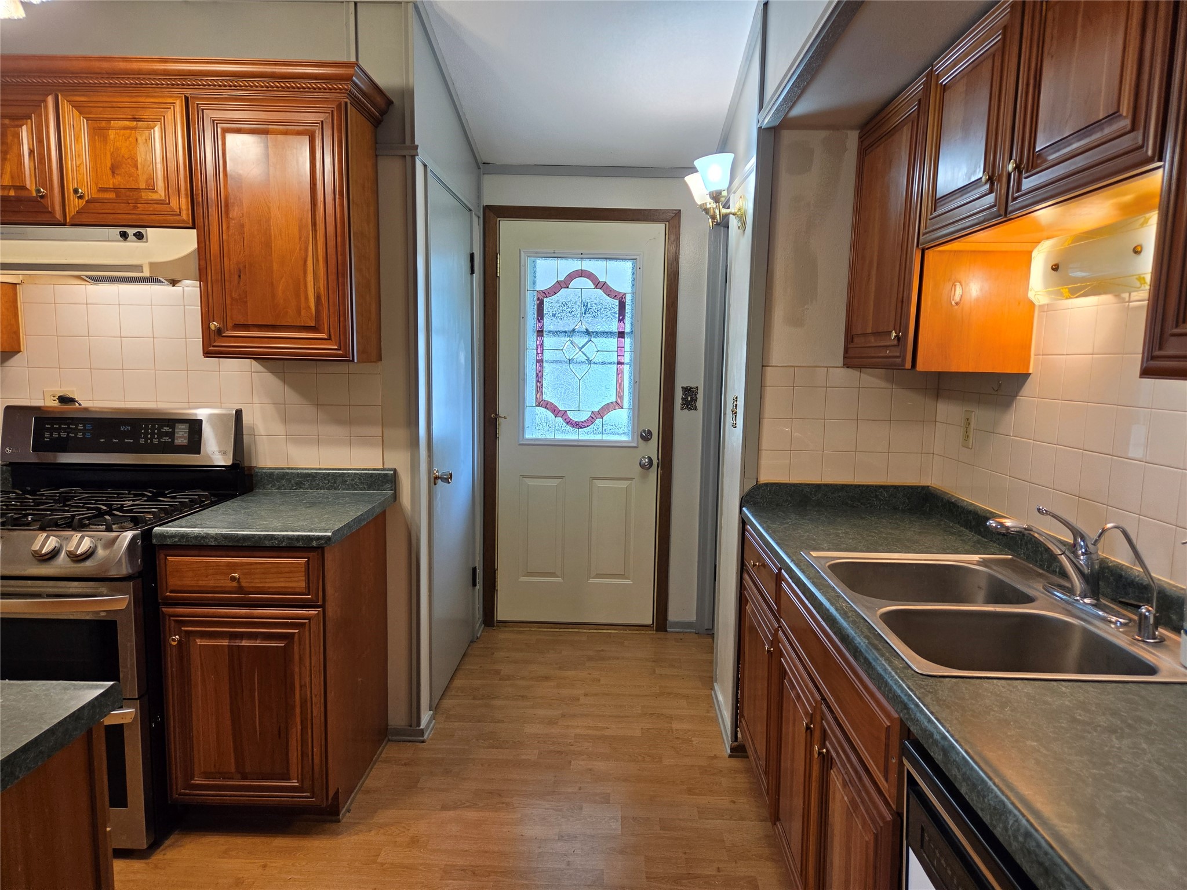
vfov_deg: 58.9
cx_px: 594
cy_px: 445
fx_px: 789
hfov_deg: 73.9
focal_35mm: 23
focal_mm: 5.4
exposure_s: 1/120
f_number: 1.8
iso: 160
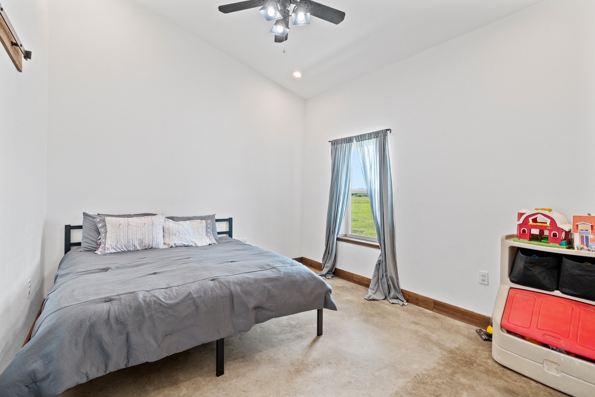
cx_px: 298
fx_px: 264
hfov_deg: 96.7
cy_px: 198
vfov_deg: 73.7
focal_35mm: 16
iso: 1250
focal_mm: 16
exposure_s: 1/5
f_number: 8
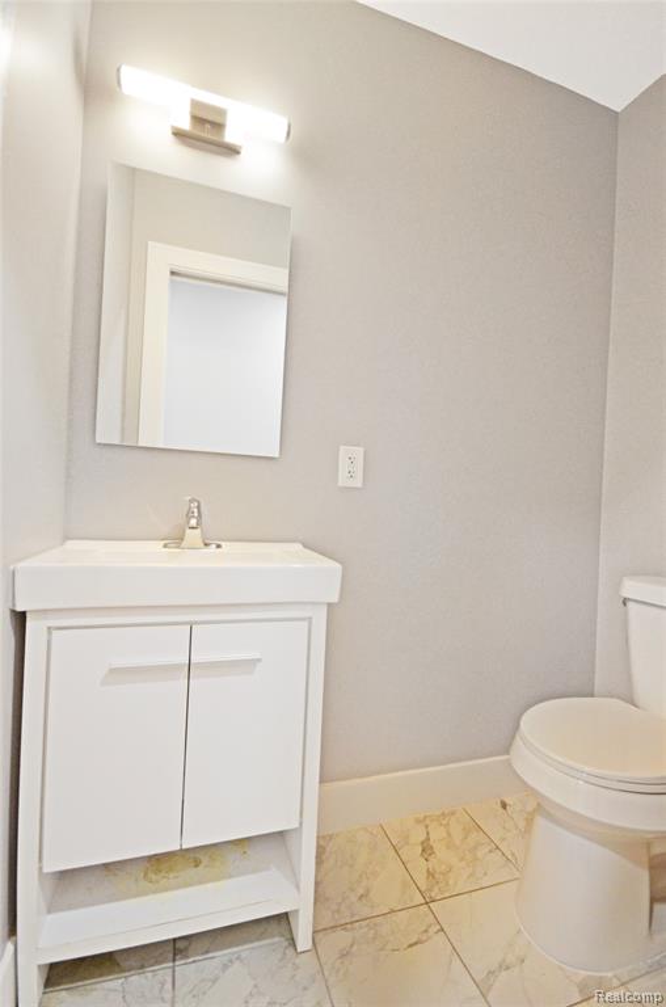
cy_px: 504
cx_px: 333
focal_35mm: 15
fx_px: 418
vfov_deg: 100.5
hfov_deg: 77.0
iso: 720
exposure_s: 1/60
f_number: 4
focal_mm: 10
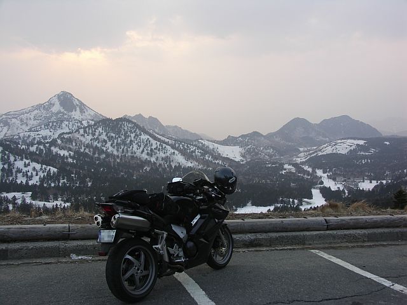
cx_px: 204
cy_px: 152
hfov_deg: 54.0
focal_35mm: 34
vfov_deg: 41.8
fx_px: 400
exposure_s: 1/100
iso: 50
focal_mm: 8.9
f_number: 3.2
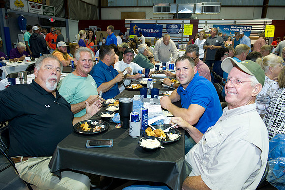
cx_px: 142
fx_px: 214
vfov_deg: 47.9
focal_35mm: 27
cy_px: 95
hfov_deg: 67.4
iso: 1250
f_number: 4.5
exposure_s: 1/60
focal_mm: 27
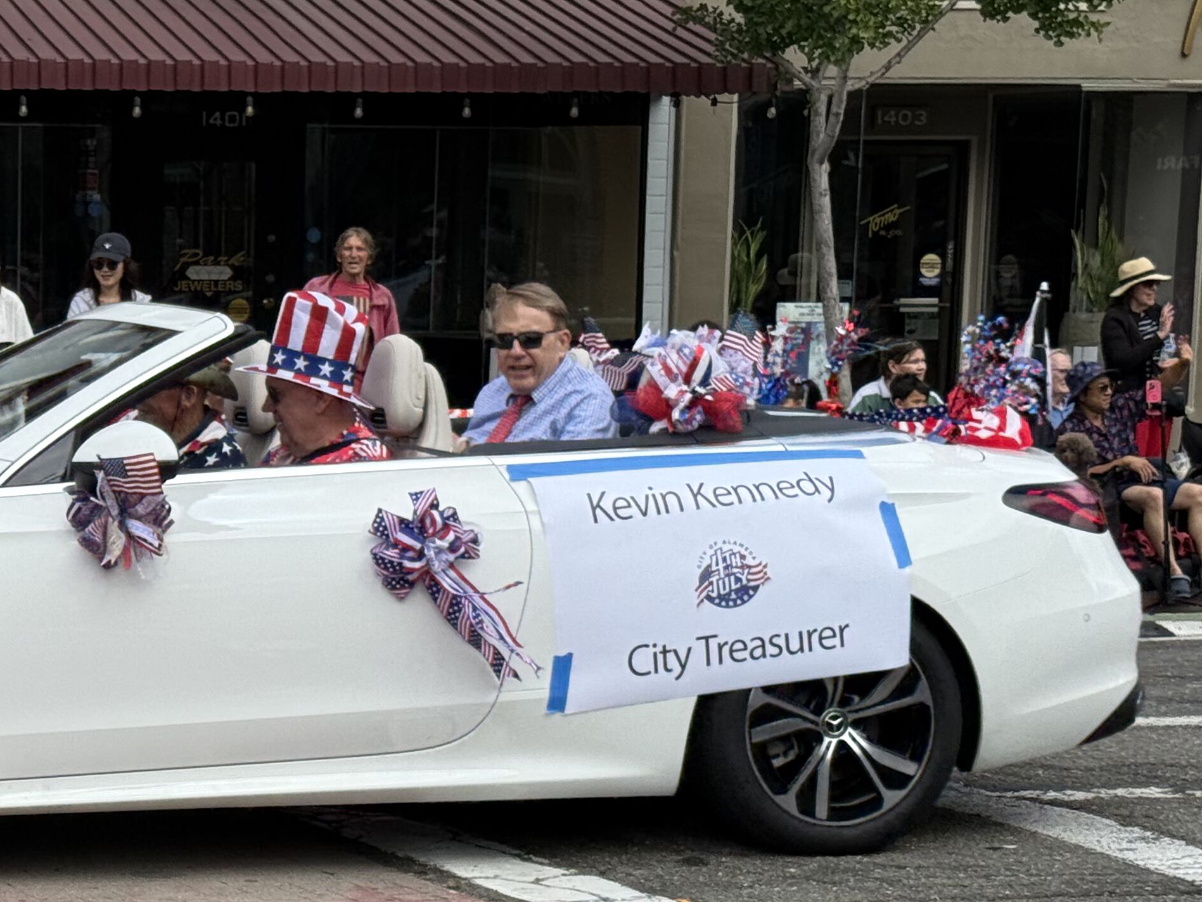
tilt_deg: -6.8
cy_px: 647
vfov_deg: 14.5
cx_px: 32
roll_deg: -0.6
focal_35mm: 102
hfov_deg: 18.8
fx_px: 3542
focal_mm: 6.76
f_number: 1.78
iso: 64
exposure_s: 1/3378
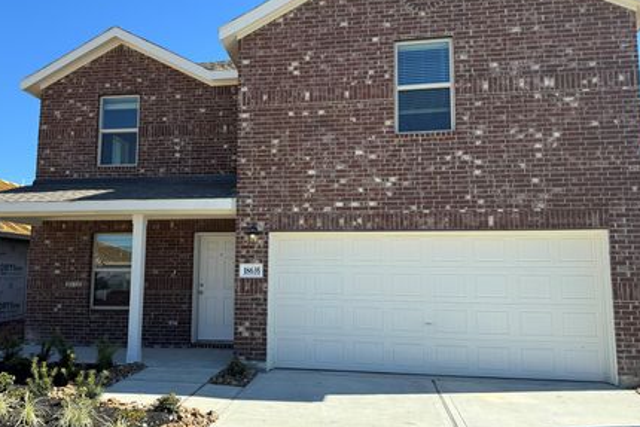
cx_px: 280
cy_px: 211
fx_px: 516
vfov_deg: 45.0
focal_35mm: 29
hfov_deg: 63.4
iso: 80
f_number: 1.78
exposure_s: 1/2833
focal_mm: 6.86
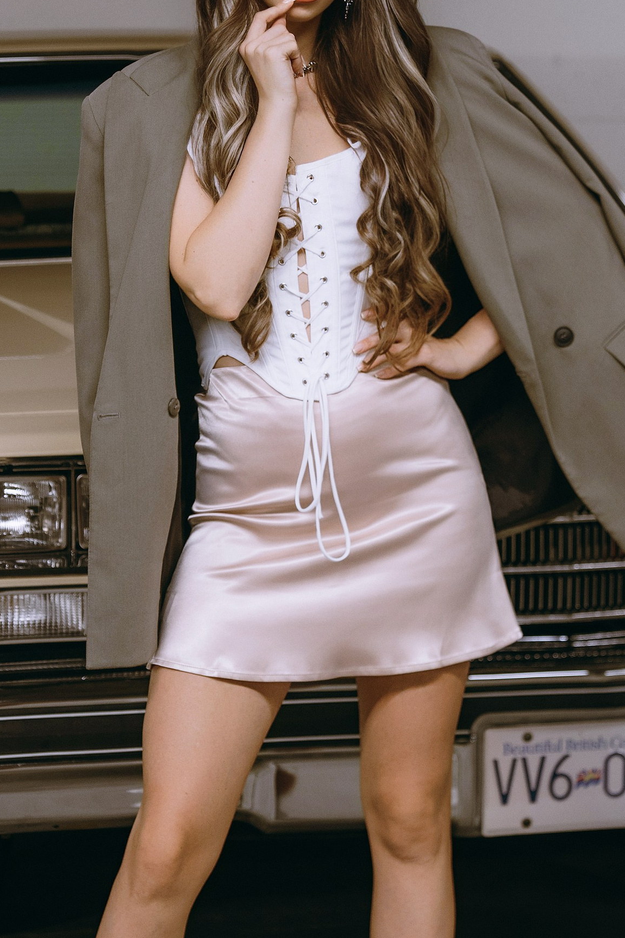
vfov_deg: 17.1
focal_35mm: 120
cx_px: 338
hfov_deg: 11.5
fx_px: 3113
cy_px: 442
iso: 500
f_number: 4
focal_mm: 53.7
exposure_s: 1/15
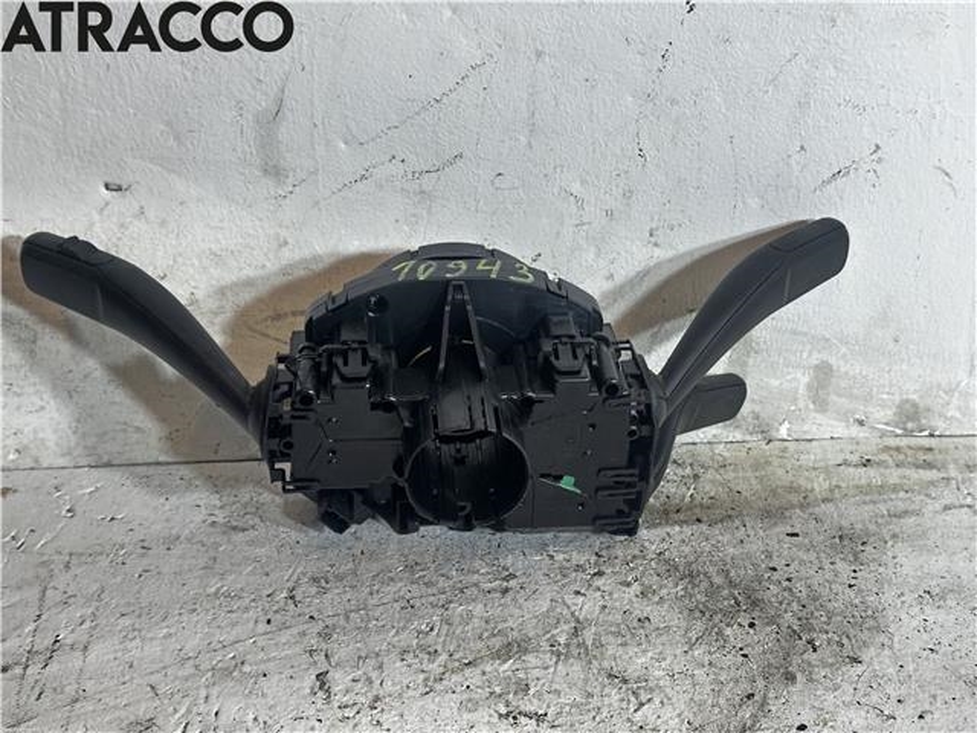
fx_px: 1355
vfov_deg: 30.3
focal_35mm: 48
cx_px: 488
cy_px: 366
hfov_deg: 39.7
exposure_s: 1/50
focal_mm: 6.86
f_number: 1.78
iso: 80
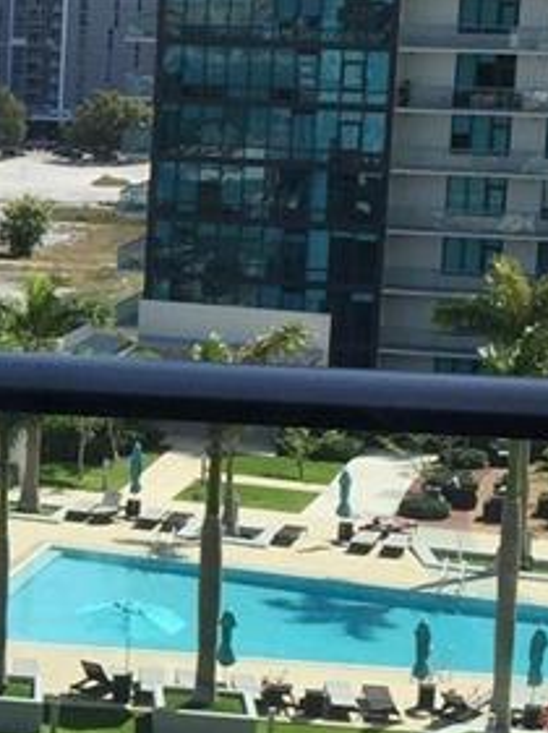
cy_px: 389
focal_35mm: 124
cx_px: -462
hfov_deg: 11.1
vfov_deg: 15.9
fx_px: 2623
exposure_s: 1/898
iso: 32
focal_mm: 4.15
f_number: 2.2
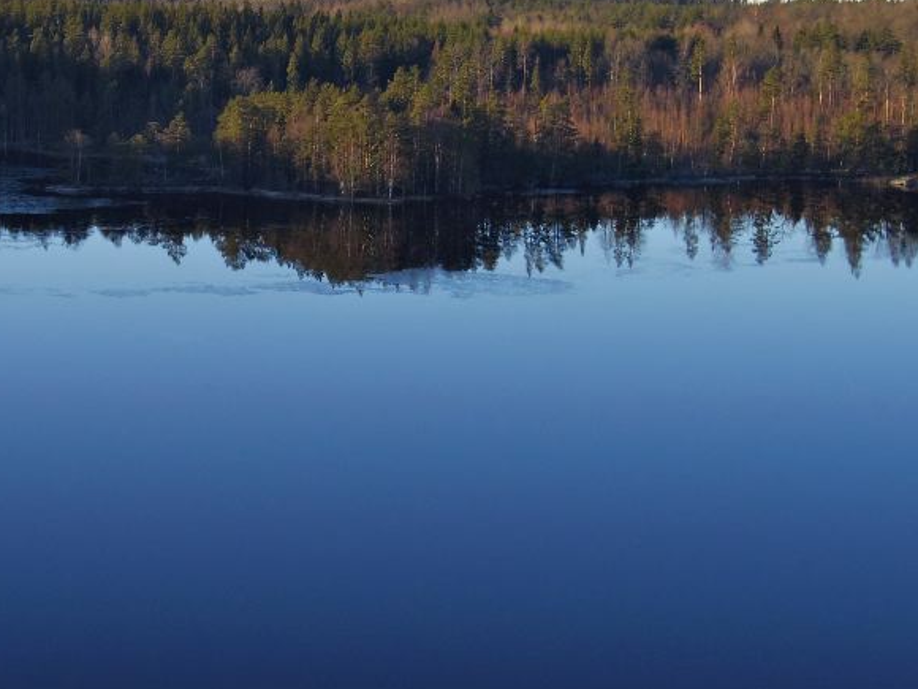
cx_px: 236
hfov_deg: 23.3
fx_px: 2201
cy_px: 219
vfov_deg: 17.7
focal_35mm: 83
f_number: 3.2
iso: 125
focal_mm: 8.5
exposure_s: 1/320
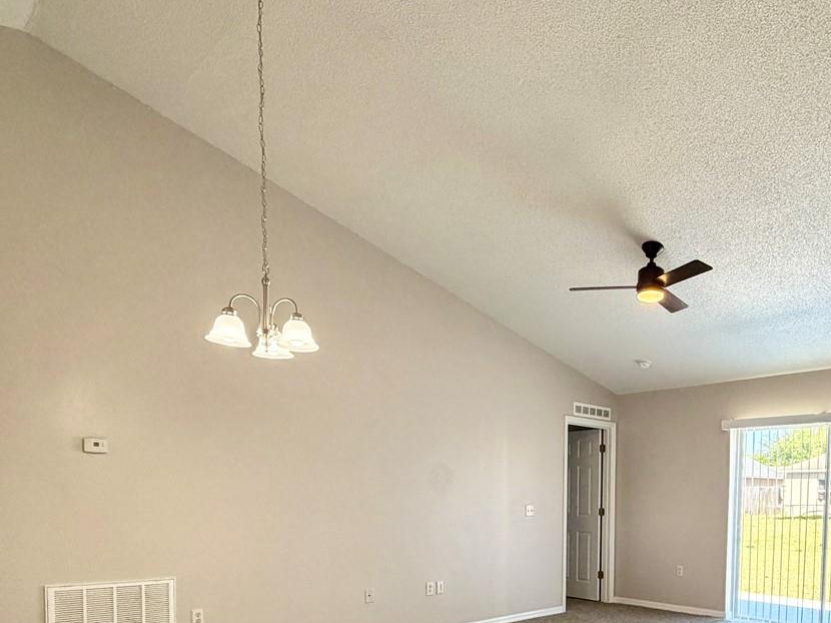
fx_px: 648
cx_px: 545
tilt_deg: -4.3
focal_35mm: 27
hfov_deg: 63.9
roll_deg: +0.1
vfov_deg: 47.1
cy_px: 539
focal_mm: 2.22
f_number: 2.2
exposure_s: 1/120
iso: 250
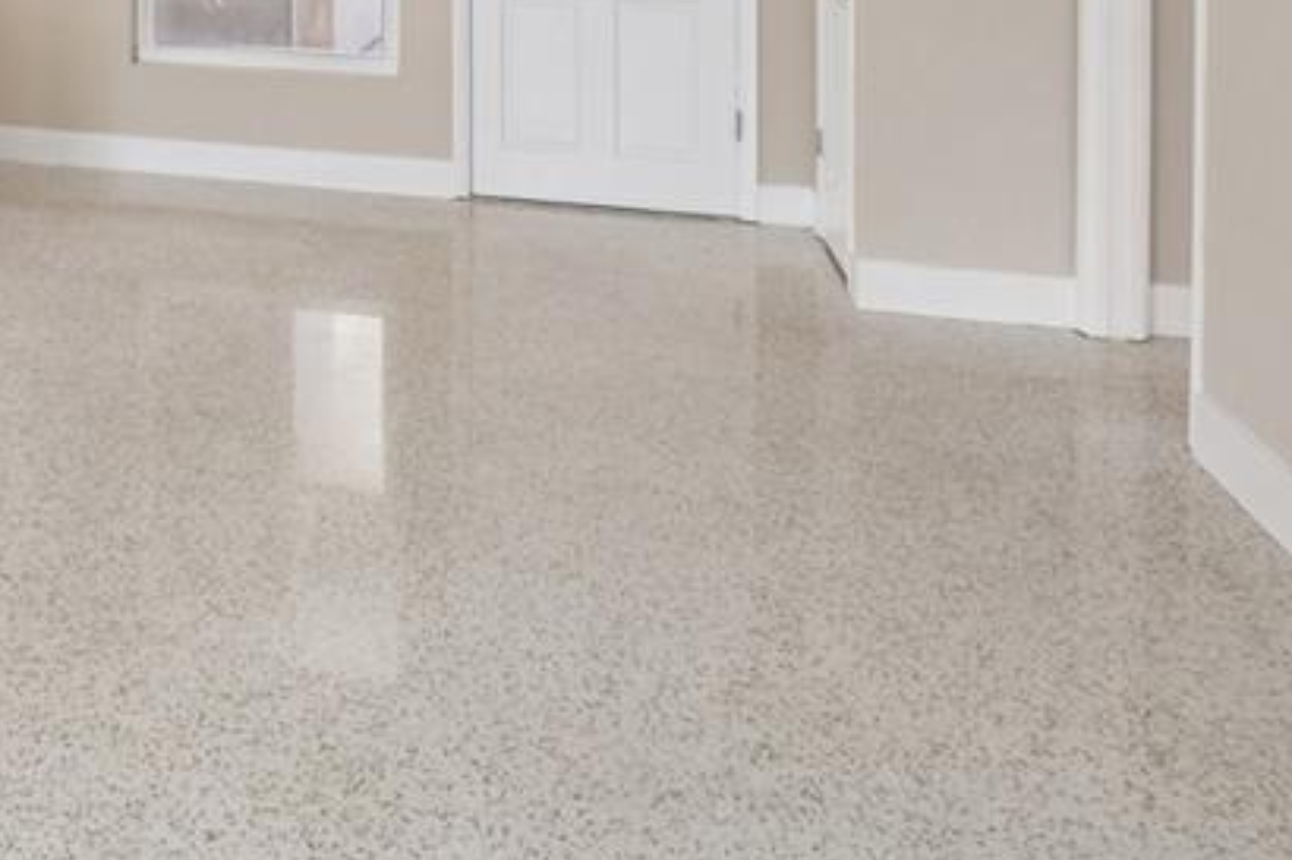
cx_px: -6
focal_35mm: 40
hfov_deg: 41.9
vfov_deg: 29.6
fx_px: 1435
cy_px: -120
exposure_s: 1/60
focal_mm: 16
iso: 400
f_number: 8
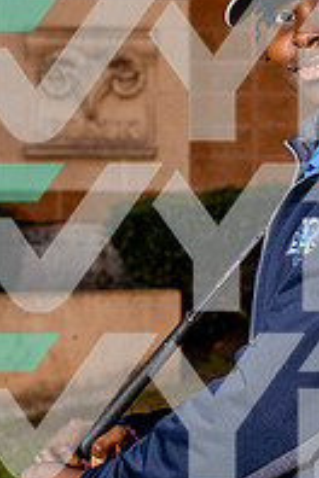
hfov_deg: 12.7
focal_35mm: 107
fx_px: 1422
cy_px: 239
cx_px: 276
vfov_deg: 19.1
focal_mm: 47
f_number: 5.6
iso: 800
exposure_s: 1/250
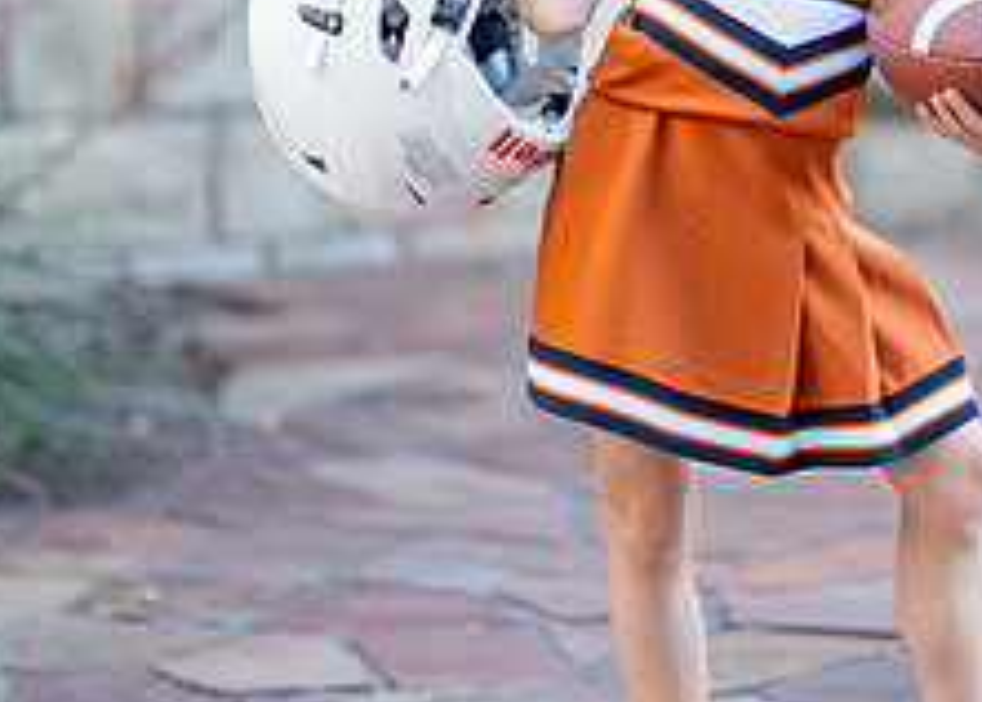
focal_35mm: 147
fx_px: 4101
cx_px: 756
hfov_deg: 13.6
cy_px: 132
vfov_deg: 9.8
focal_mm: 50
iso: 160
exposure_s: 1/500
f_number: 1.2
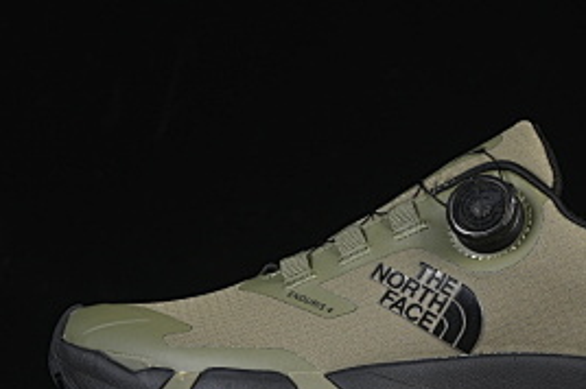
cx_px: 420
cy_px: 259
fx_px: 2276
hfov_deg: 14.6
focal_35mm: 140
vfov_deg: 9.8
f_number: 6.3
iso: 160
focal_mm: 50
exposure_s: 1/60
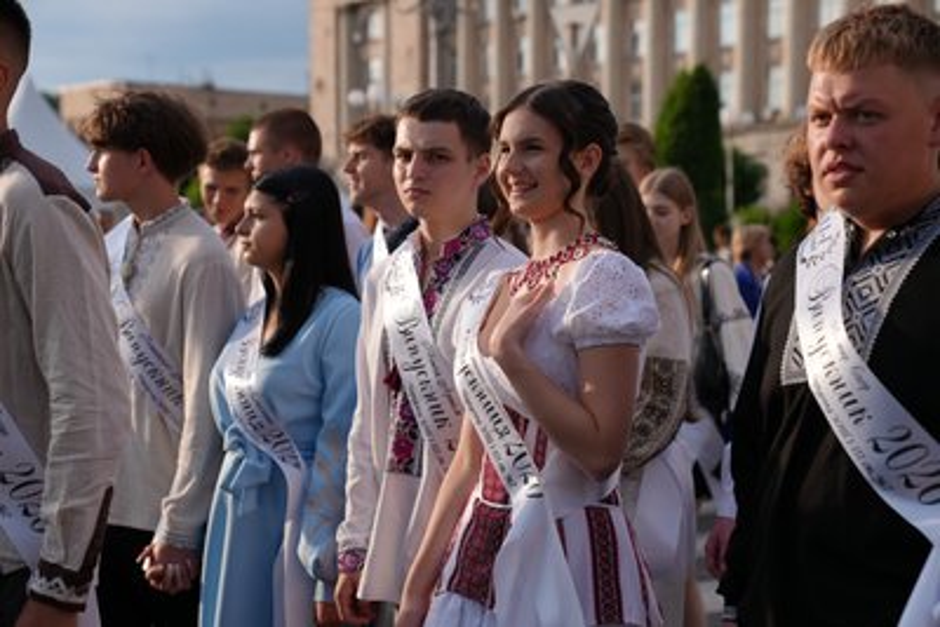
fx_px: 1828
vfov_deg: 19.5
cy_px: 314
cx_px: 470
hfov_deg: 28.8
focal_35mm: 70
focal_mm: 70
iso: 80
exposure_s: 1/320
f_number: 4.5
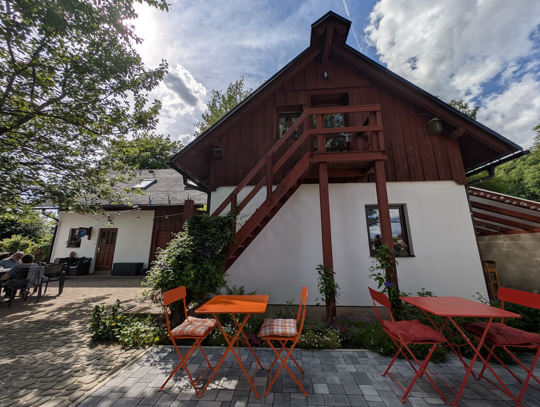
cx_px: 270
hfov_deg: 110.5
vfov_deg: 94.6
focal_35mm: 12
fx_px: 187
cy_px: 204
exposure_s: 1/4016
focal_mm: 2.23
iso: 33
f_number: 1.95
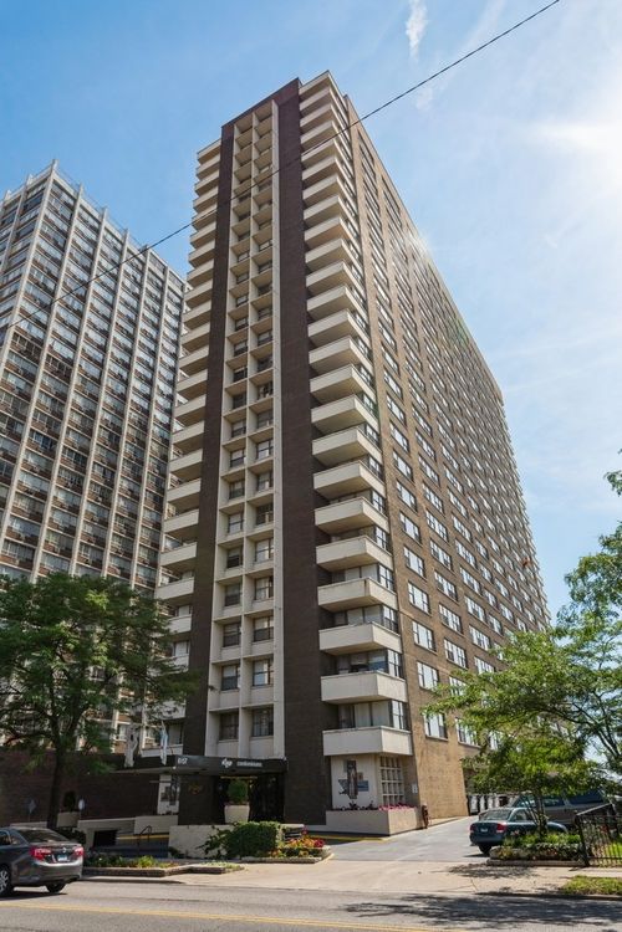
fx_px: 596
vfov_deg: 76.1
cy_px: 466
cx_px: 311
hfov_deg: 55.1
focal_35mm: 23
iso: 200
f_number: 8
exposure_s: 1/640
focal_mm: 23
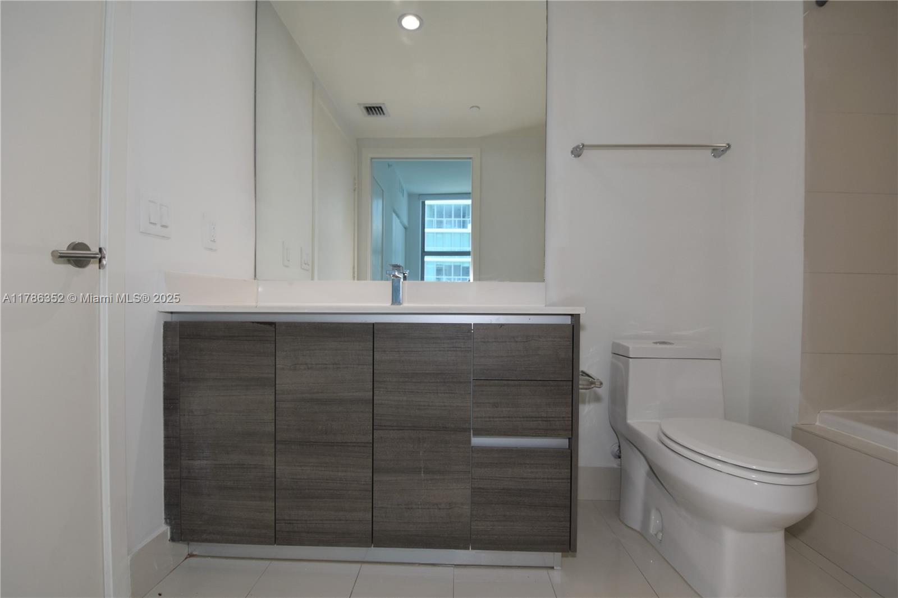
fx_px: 374
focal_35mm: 15
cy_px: 299
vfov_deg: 77.3
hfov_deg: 100.4
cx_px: 449
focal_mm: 10
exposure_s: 1/60
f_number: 5
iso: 200
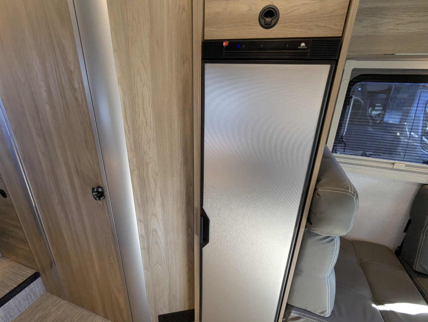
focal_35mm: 16
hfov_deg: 94.4
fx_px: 198
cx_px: 214
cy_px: 161
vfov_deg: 78.2
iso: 379
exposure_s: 1/176
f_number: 2.2
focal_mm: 2.35
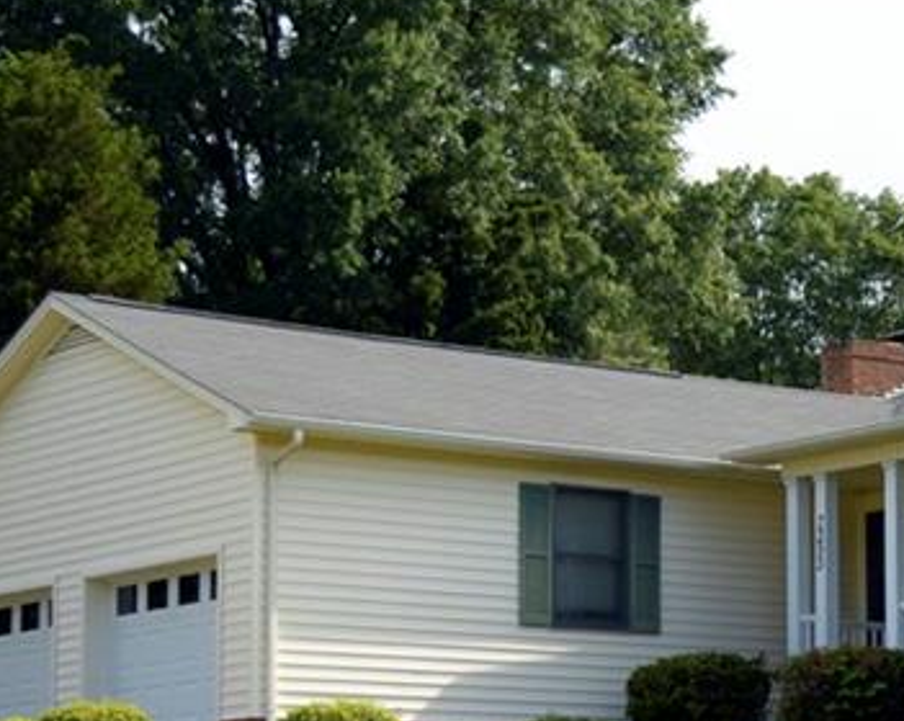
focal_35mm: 115
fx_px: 3073
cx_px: 1061
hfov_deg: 16.1
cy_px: 554
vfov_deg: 13.3
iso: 100
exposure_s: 1/320
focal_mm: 28
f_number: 4.5
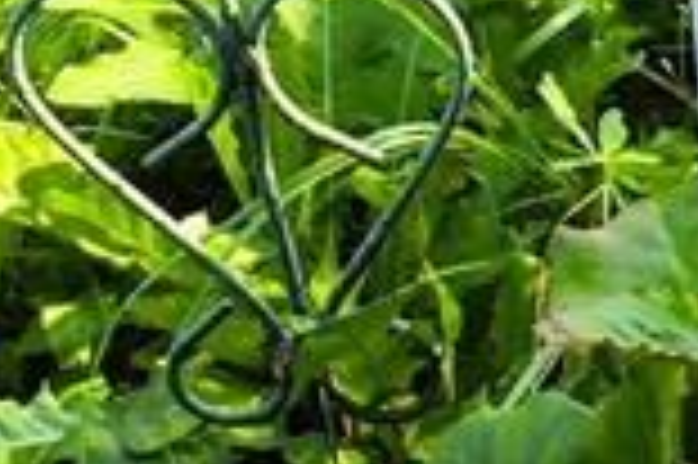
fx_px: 5191
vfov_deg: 5.1
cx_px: 1502
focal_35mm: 268
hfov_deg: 7.3
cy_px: -86
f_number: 1.7
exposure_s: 1/201
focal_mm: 4.71
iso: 50
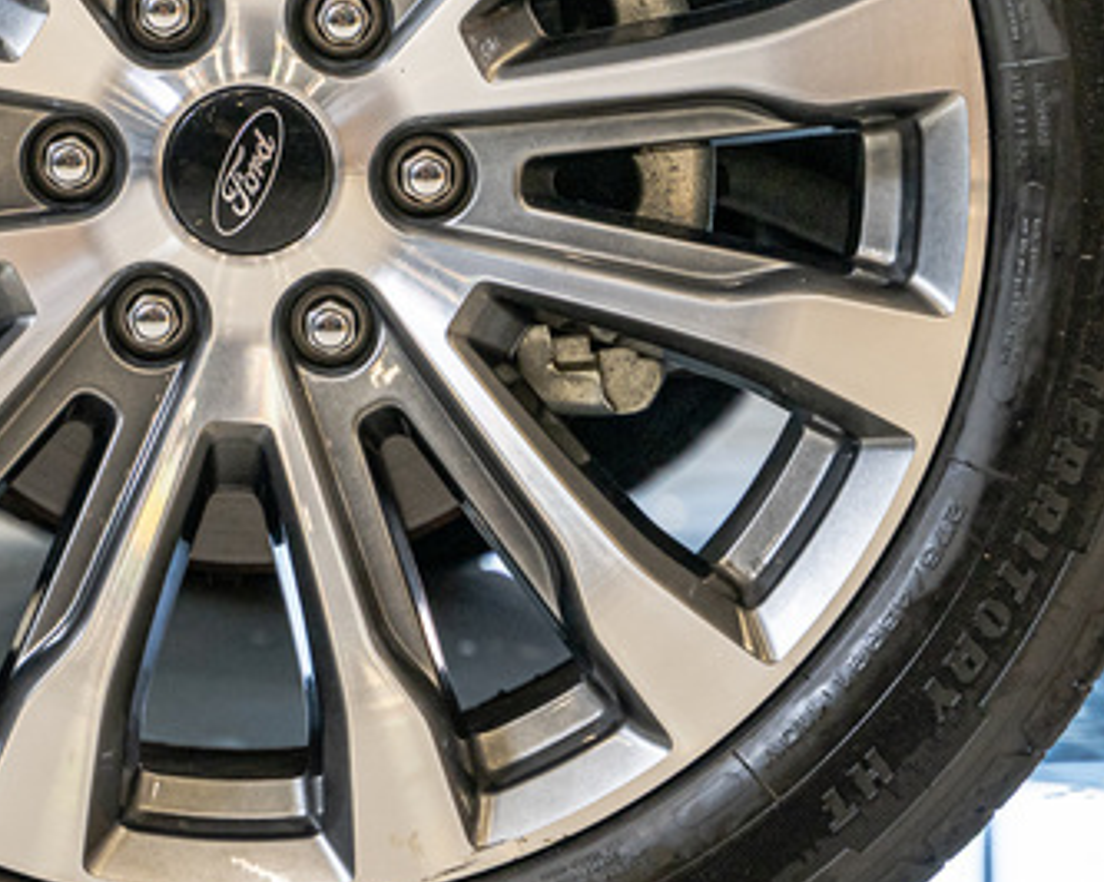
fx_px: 5845
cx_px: 257
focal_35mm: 179
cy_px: 126
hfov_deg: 10.8
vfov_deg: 8.6
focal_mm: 62
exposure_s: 1/125
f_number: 4
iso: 400
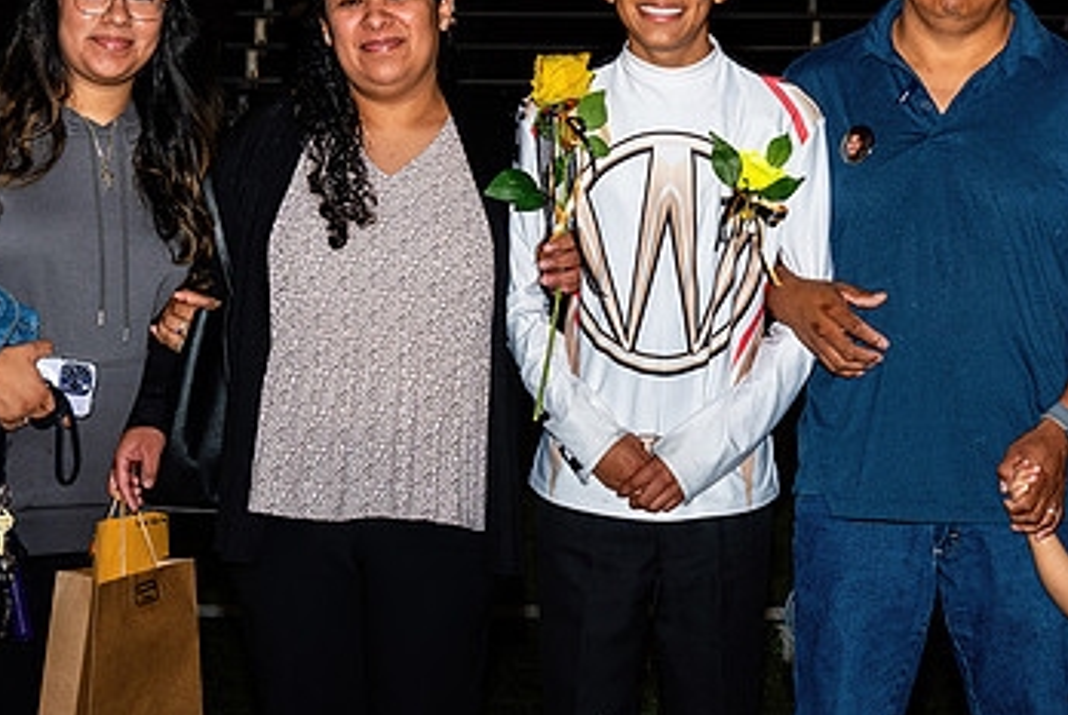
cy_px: 331
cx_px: 695
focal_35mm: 125
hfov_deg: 16.3
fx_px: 3713
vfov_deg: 11.0
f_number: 5
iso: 320
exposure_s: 1/200
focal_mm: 38
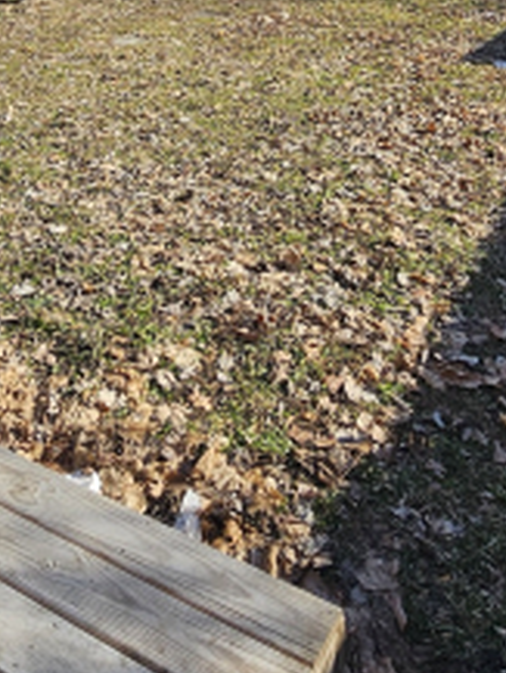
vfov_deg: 40.4
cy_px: -14
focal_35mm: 40
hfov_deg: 35.9
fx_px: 779
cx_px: 211
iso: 50
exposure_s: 1/1654
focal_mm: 2.2
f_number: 2.2
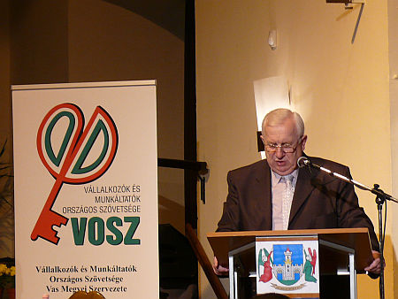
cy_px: 150
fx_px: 1726
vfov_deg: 9.9
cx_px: 199
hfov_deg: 13.2
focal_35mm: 150
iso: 200
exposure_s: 1/30
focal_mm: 17.7
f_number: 3.2
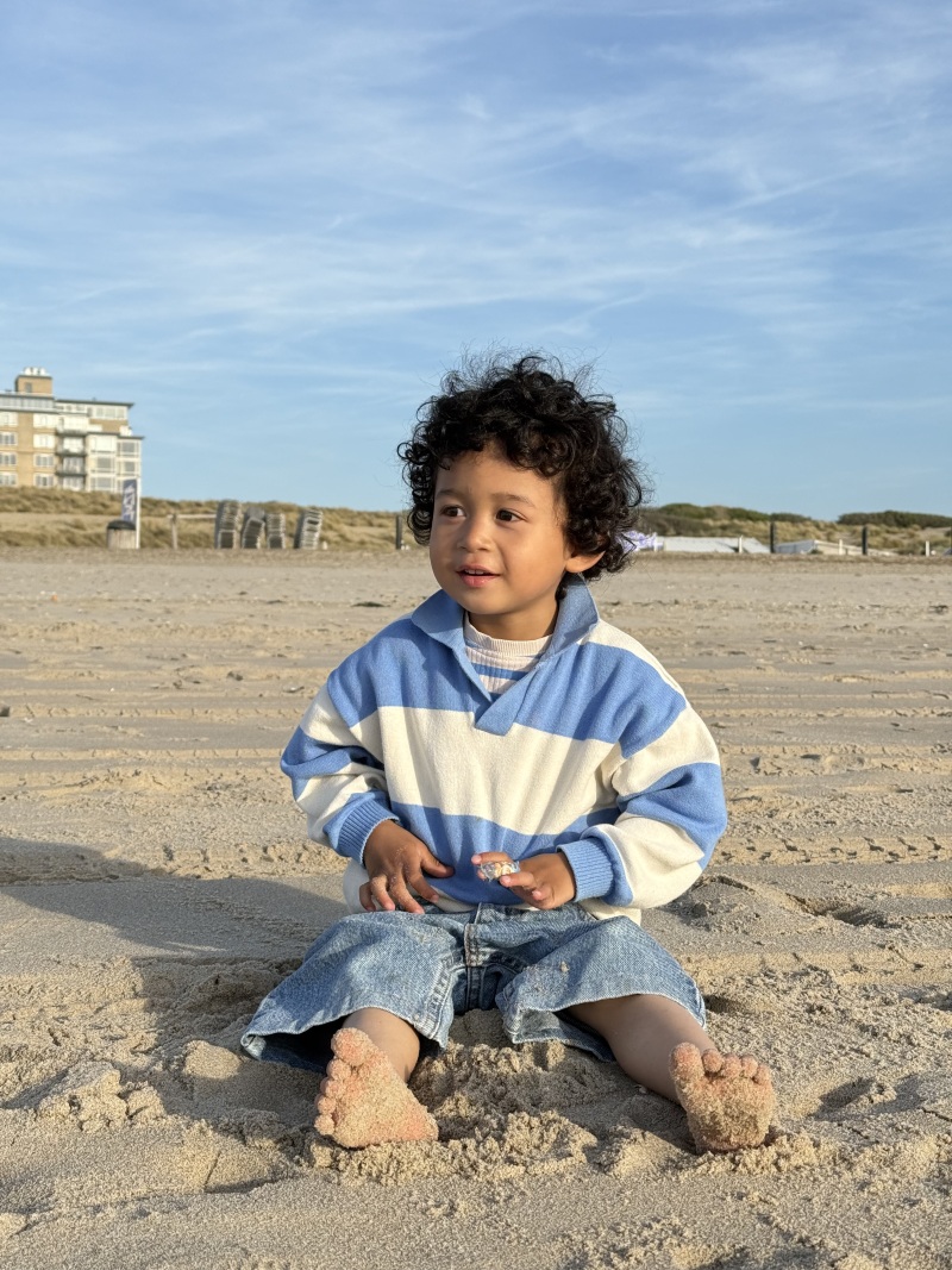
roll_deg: -1.4
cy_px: 635
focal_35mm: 48
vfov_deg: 39.7
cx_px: 476
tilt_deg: +1.0
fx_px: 1760
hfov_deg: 30.3
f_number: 1.78
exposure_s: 1/2273
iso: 64
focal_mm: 6.76
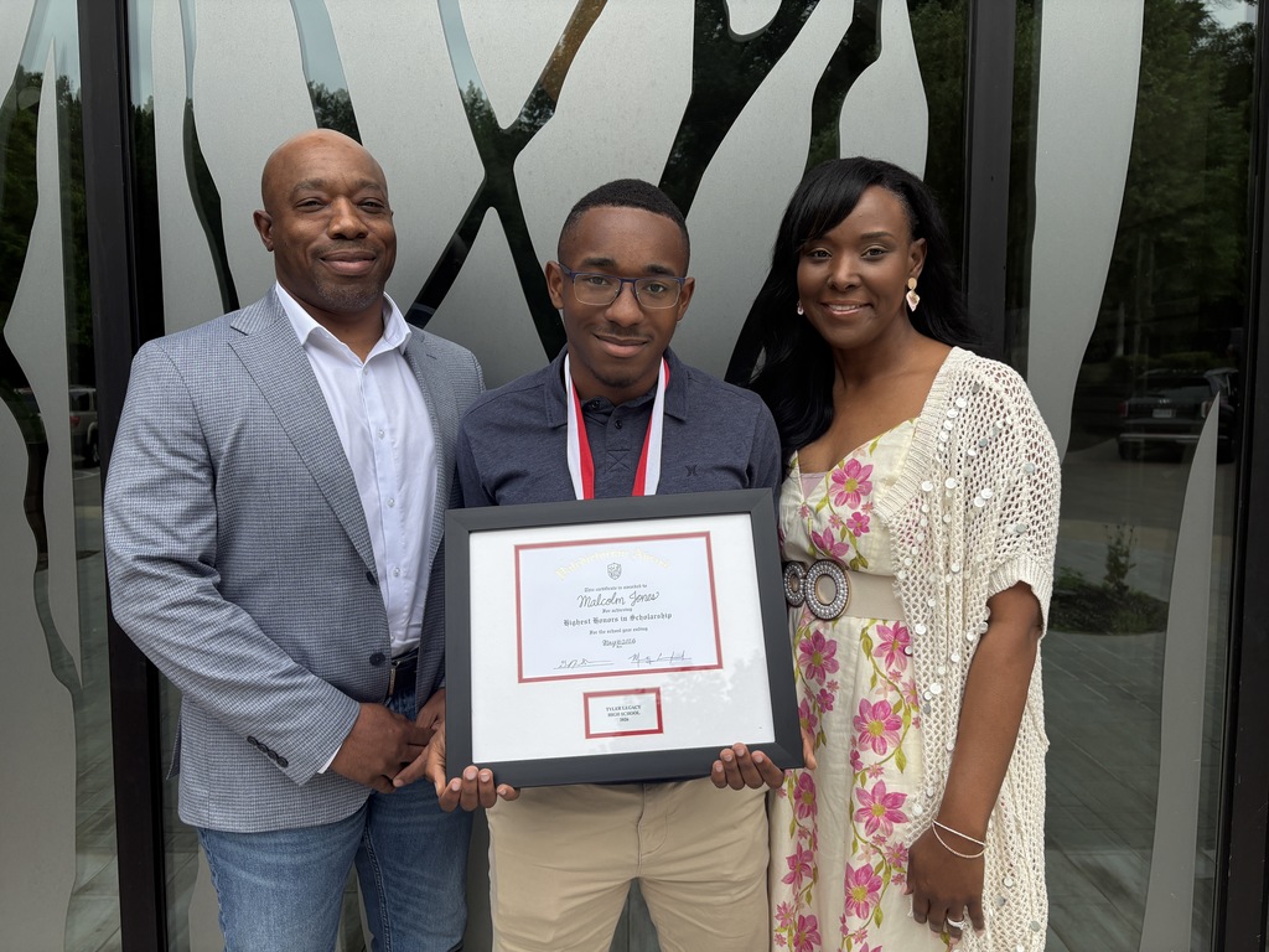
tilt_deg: -5.1
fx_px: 953
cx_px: 634
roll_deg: +0.6
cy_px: 476
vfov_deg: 53.1
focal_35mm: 26
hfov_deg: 67.3
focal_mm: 5.96
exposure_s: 1/121
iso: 64
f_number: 1.6
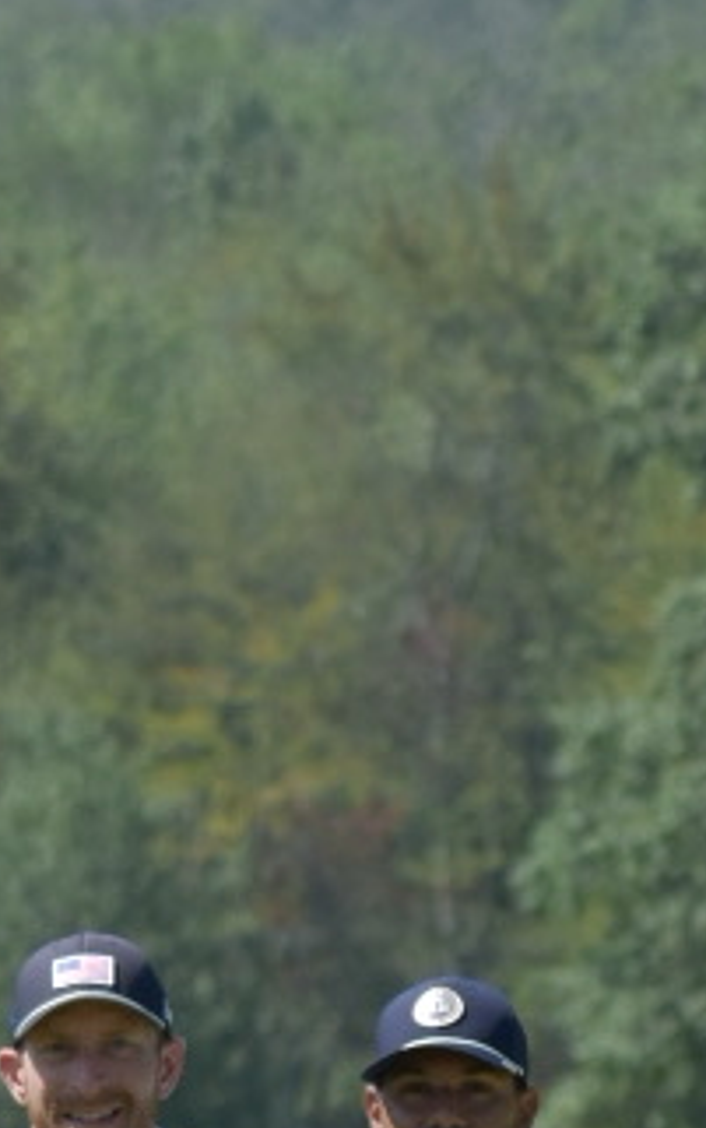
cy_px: 1209
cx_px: 42
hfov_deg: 1.7
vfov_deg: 2.8
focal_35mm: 755
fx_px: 23212
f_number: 5.6
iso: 200
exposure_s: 1/1250
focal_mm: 98
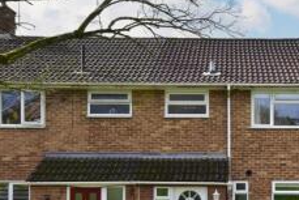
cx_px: 241
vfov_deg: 23.9
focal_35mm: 56
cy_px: 160
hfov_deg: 34.5
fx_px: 465
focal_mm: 18
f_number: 8
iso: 640
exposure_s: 1/640
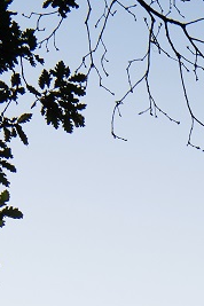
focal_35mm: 324
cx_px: 729
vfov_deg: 5.8
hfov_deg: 4.0
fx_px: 2754
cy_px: 987
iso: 320
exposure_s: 1/200
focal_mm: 45
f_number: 9
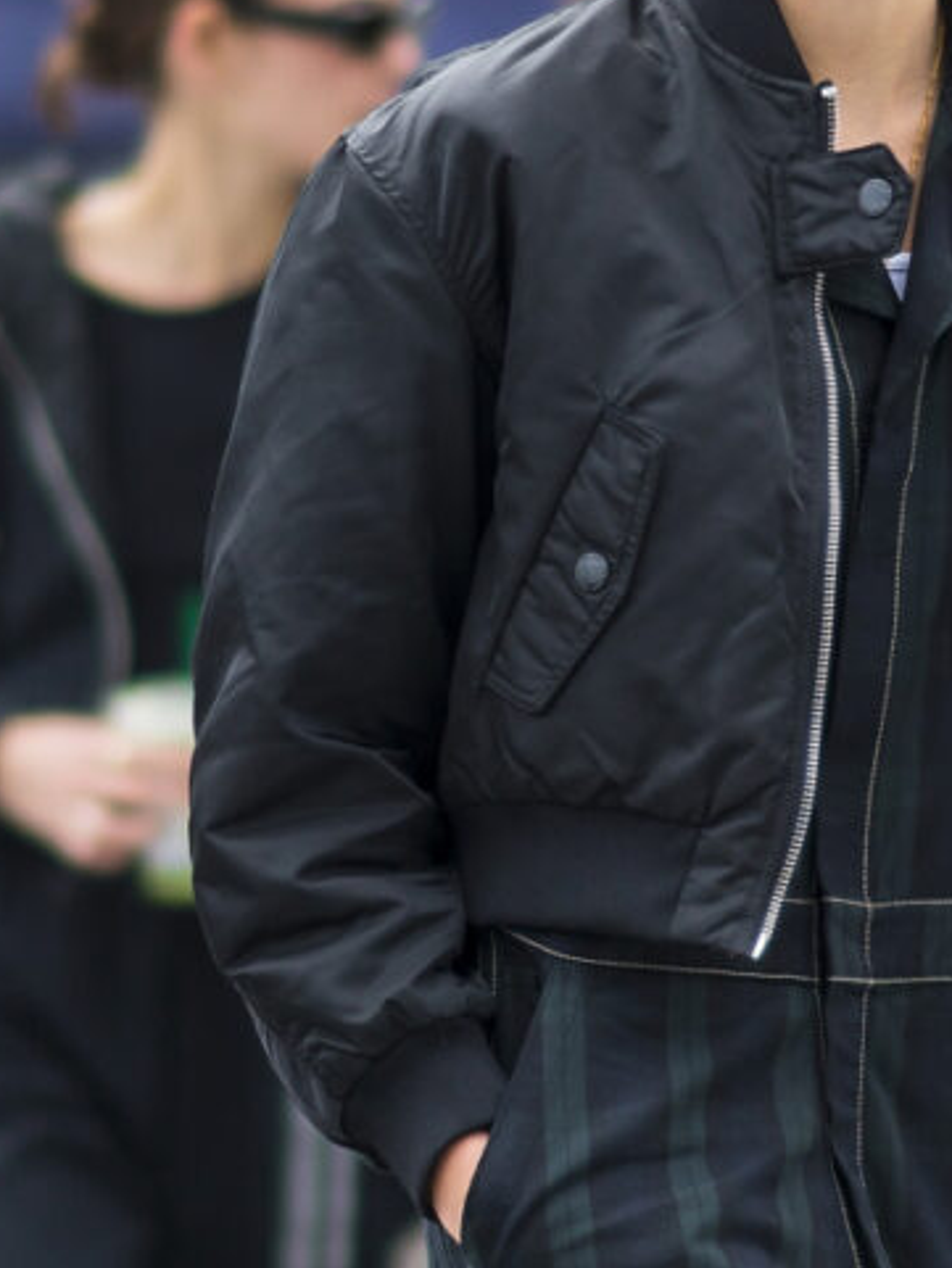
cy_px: 638
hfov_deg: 5.7
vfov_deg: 7.6
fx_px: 9530
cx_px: 779
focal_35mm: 260
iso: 160
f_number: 1.4
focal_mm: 85
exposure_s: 1/6400
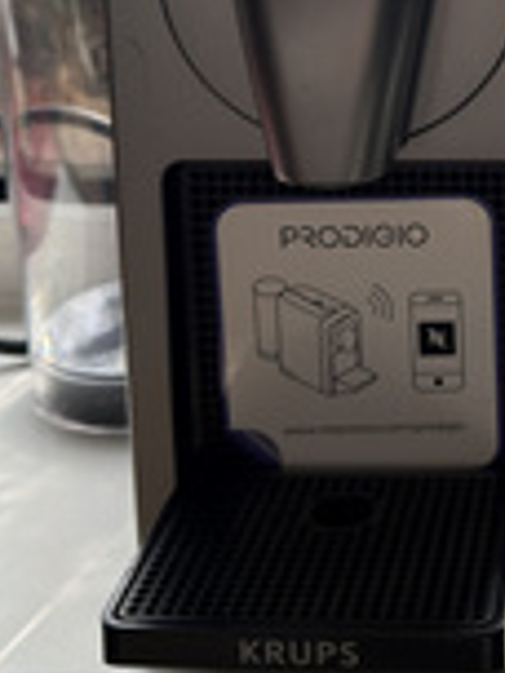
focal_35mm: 79
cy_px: -13
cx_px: 649
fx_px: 1537
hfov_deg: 17.5
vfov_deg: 23.6
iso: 80
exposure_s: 1/293
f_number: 1.78
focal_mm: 6.76
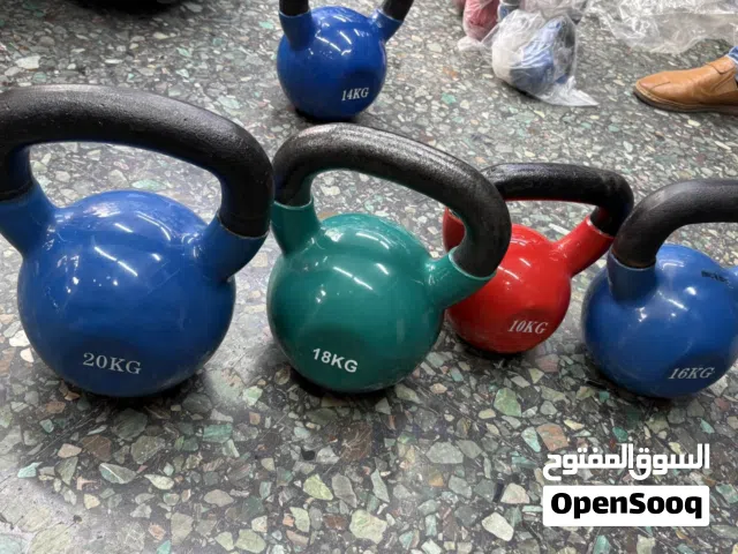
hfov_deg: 67.3
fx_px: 554
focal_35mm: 26
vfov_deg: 53.1
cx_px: 369
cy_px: 277
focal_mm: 5.96
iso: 80
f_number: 1.6
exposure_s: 1/50
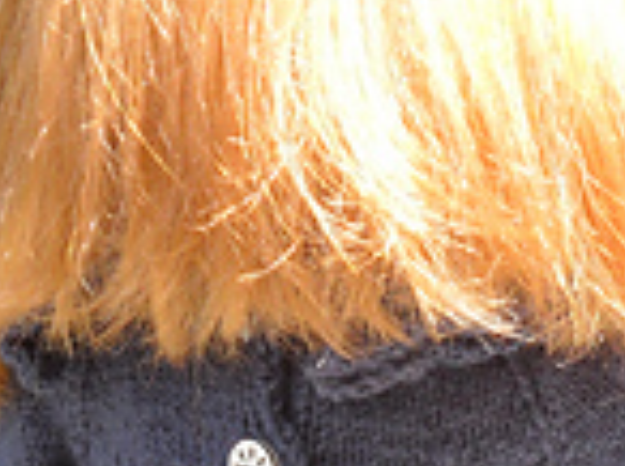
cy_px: 404
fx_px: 2722
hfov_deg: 13.1
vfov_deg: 9.8
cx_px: 432
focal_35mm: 151
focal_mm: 7.8
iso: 100
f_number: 4.5
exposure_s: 1/180
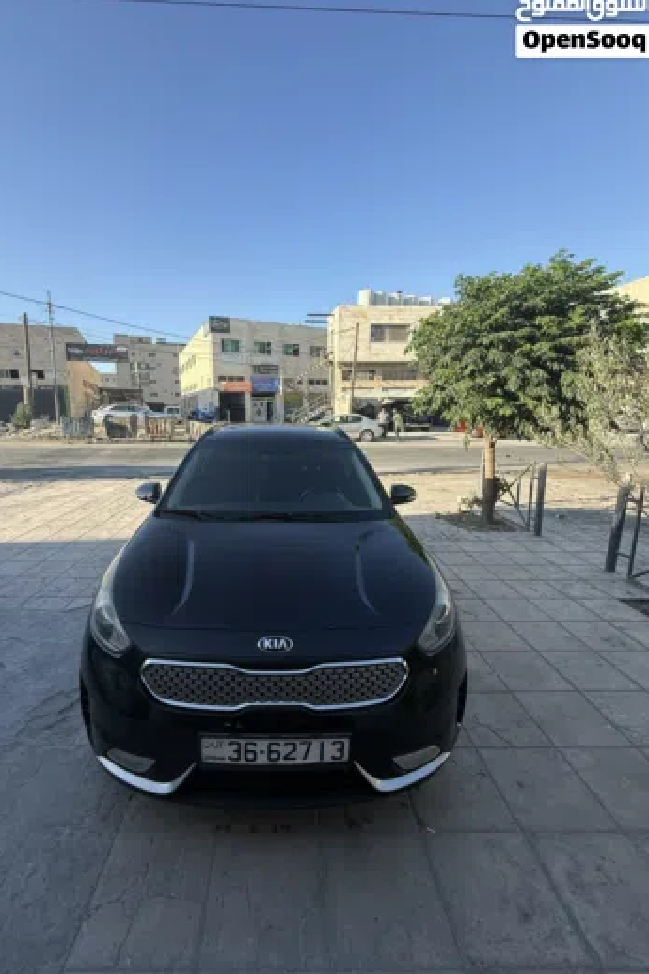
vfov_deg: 100.4
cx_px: 284
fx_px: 406
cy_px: 484
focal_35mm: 15
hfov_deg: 76.9
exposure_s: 1/651
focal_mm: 2.22
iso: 50
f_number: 2.2
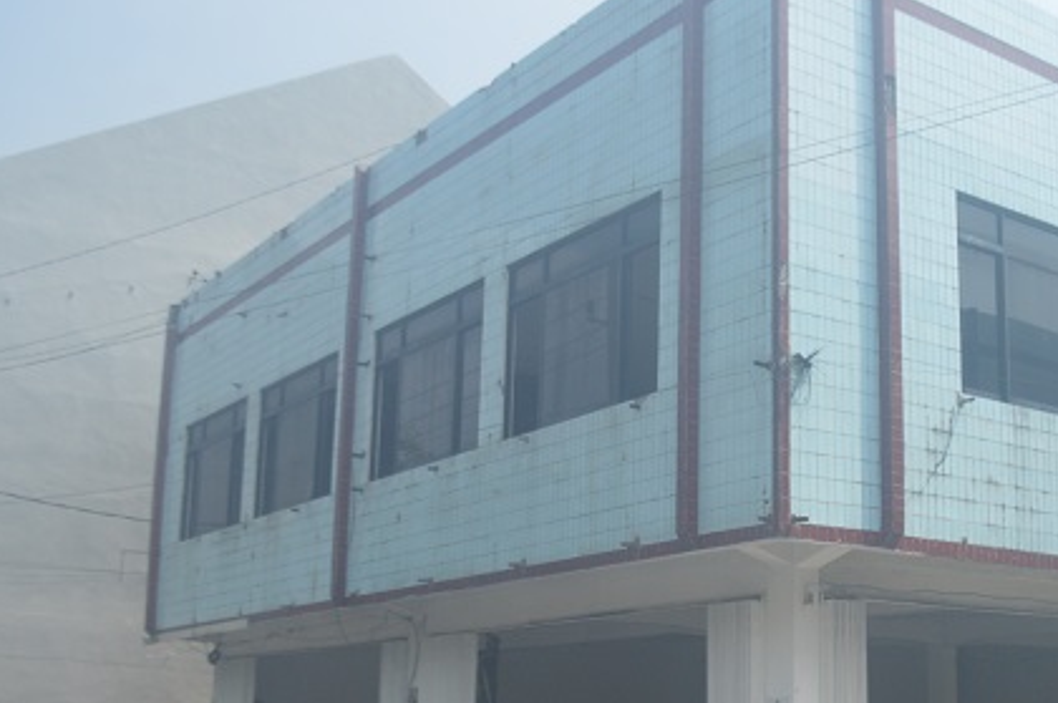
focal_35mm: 45
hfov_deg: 42.4
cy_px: 483
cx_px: 786
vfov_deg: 29.5
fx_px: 1321
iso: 400
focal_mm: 18
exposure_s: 1/1600
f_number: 5.6
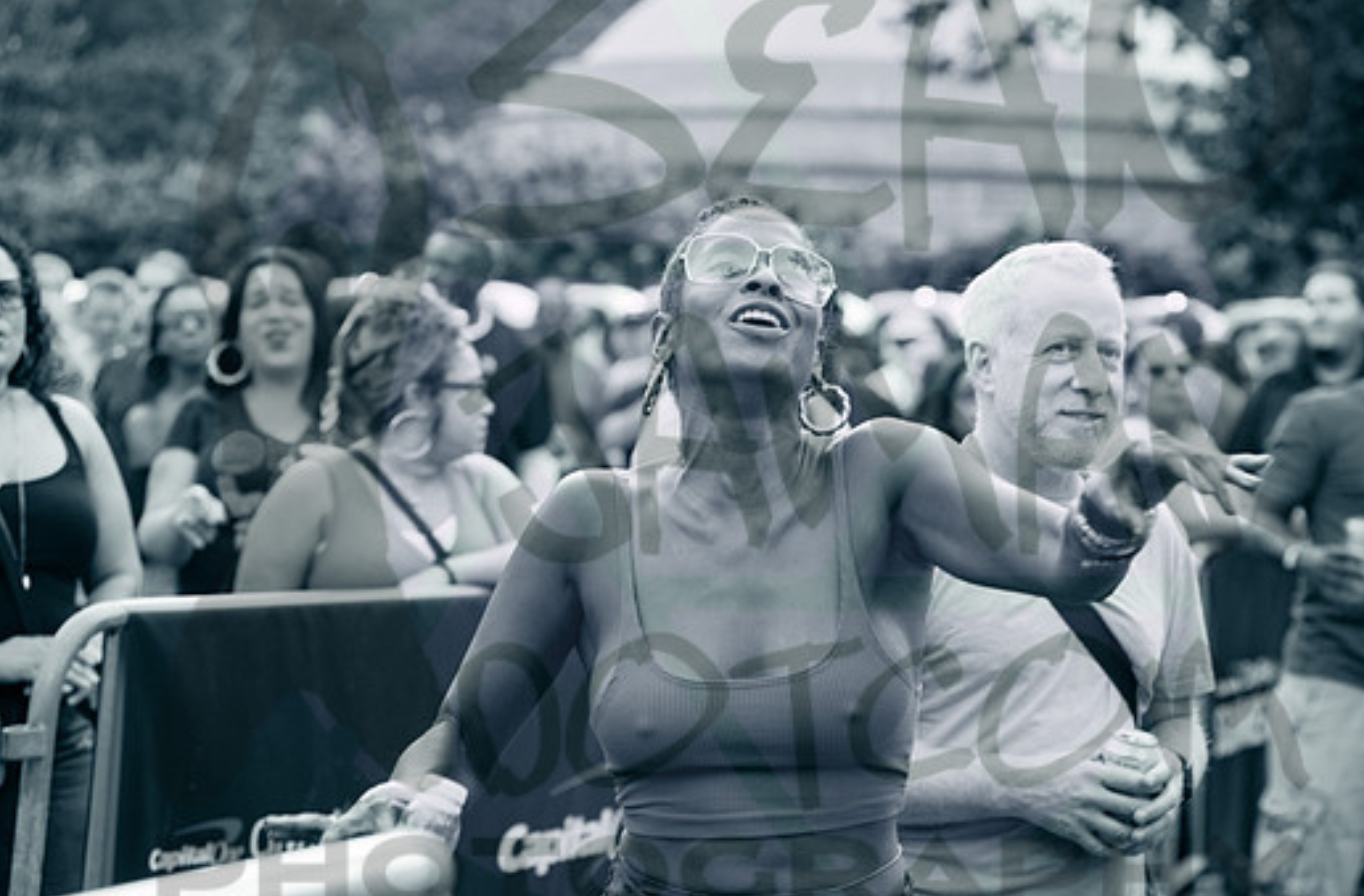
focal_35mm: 100
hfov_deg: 20.5
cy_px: 491
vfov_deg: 13.5
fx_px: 3772
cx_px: 822
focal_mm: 80
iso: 1000
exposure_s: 1/200
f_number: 4.5
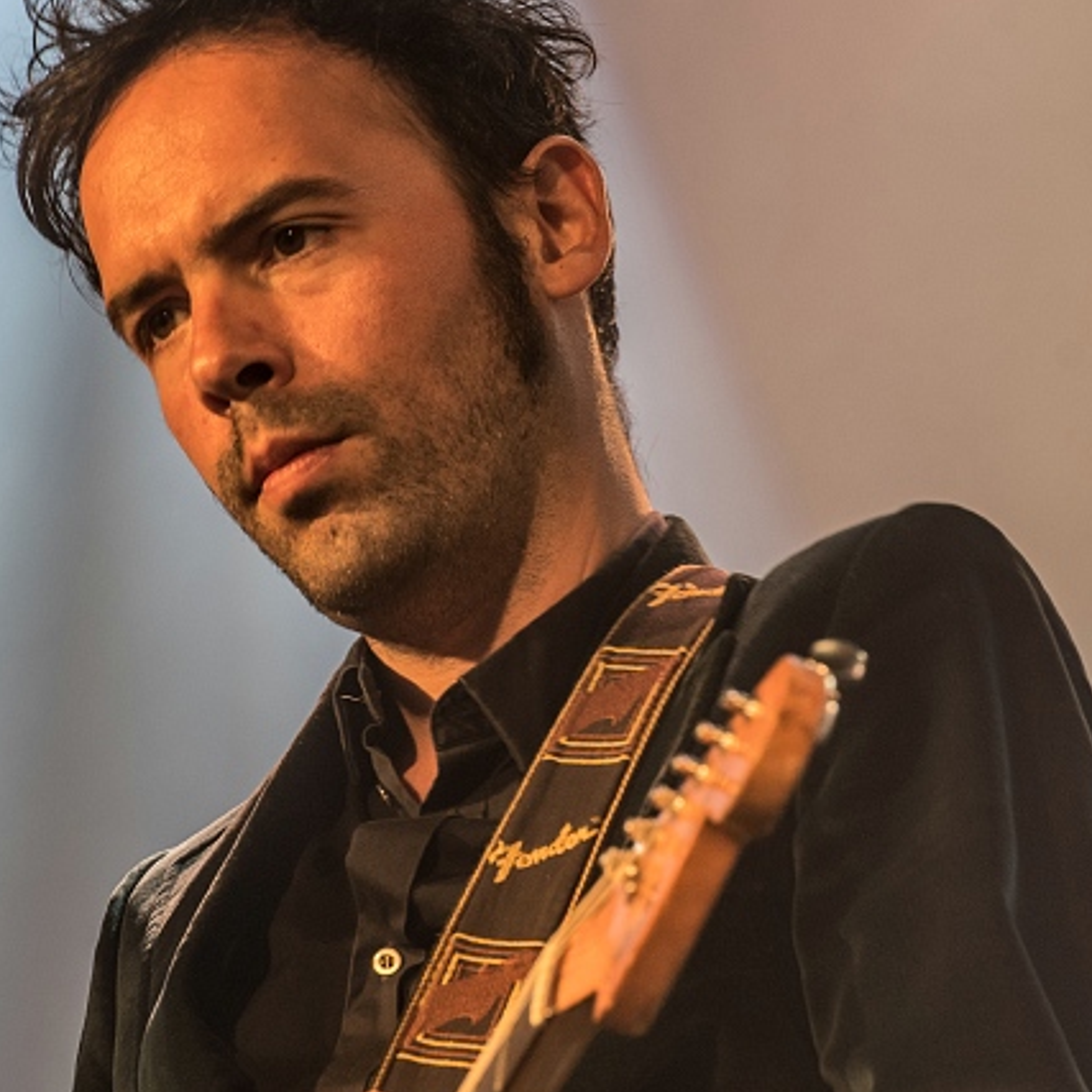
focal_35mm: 430
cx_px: 647
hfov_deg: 4.1
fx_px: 15347
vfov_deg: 4.1
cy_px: 591
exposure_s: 1/100
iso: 500
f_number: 8
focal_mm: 200
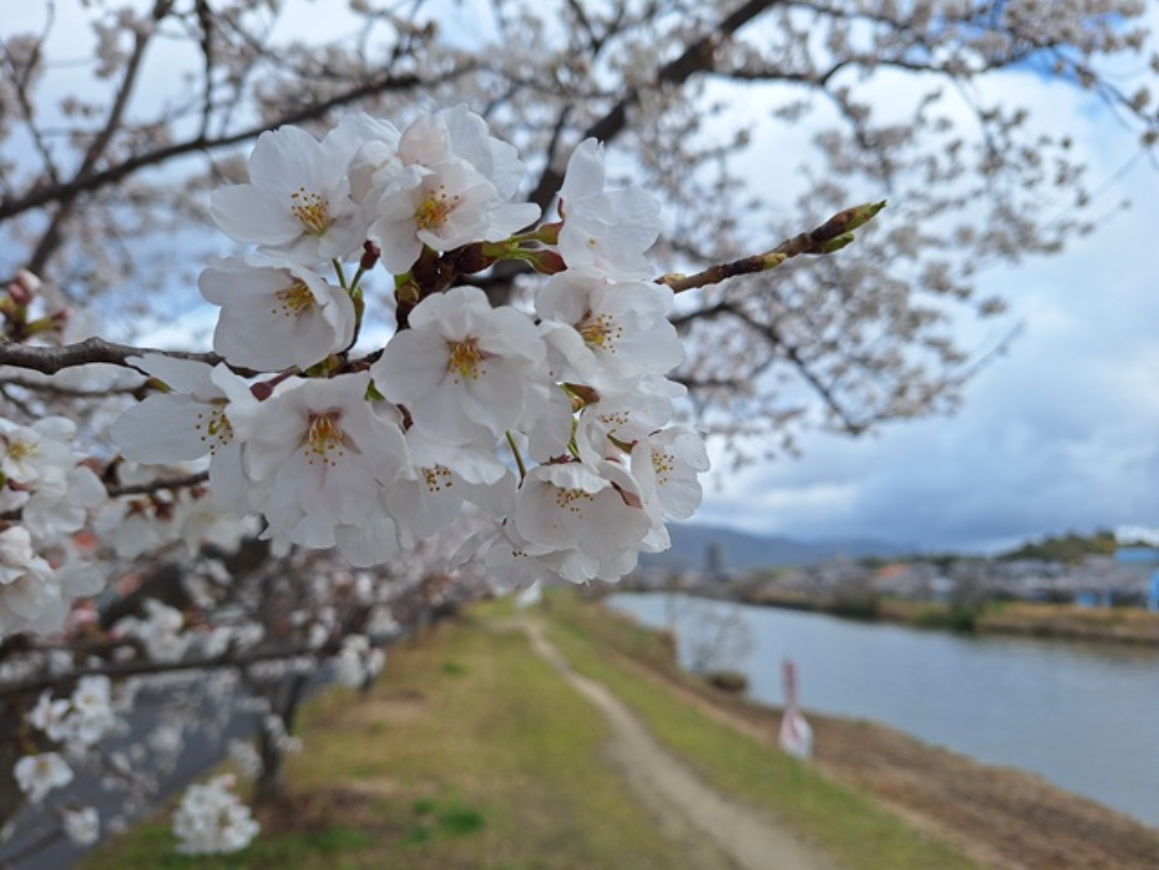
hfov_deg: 73.9
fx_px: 770
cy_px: 435
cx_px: 580
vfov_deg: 58.9
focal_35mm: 23
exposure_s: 1/3077
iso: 40
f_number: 1.8
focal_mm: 5.54
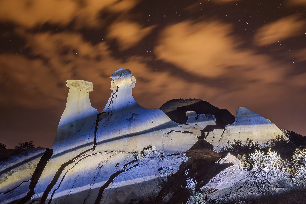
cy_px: 102
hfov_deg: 73.7
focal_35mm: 24
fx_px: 204
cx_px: 153
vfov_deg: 53.1
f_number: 5.6
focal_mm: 16
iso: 500
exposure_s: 30
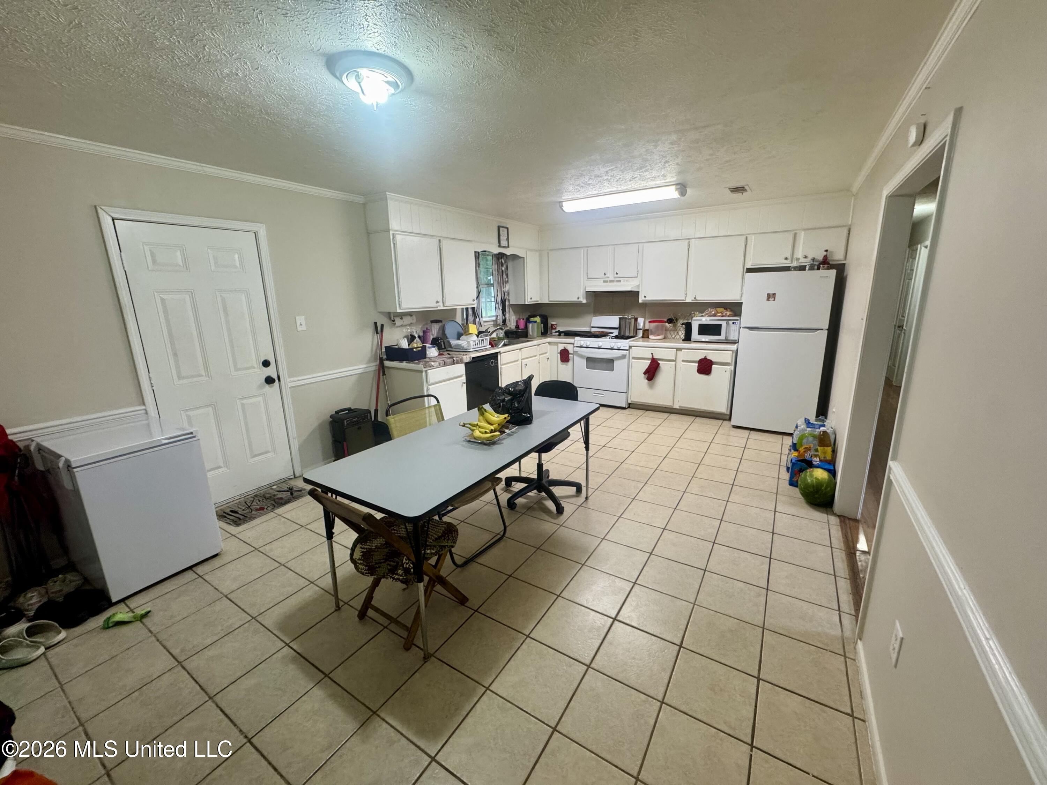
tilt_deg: -13.0
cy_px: 392
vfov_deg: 85.7
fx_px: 423
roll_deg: +1.0
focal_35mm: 14
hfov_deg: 102.1
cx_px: 524
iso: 250
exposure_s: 1/120
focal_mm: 2.22
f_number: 2.2
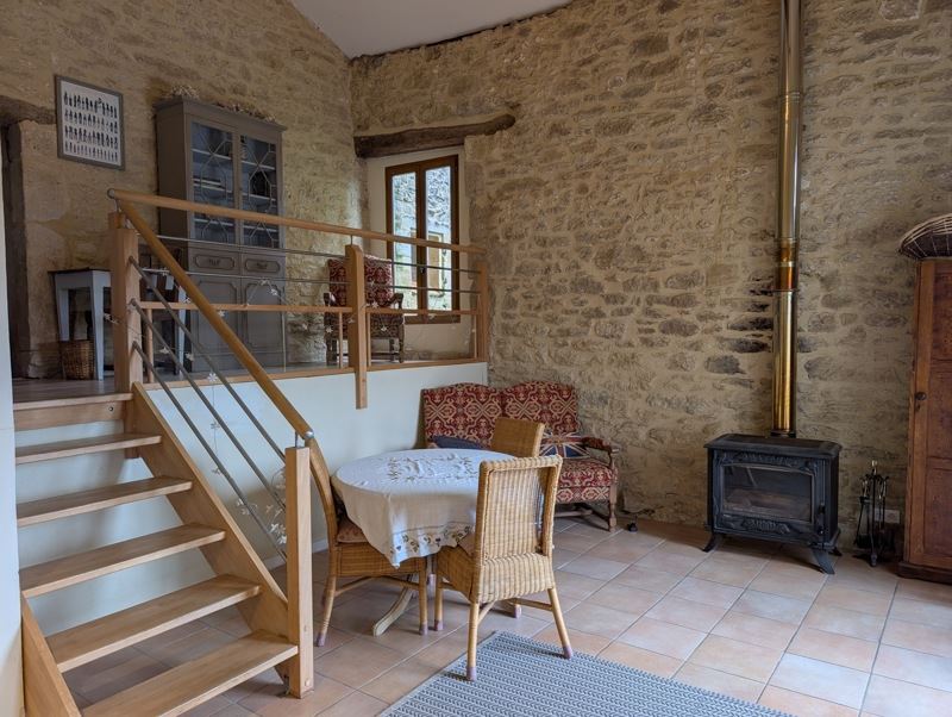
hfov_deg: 71.5
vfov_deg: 56.9
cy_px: 358
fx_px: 661
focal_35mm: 24
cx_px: 476
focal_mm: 6.9
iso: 24
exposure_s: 1/173
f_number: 1.68
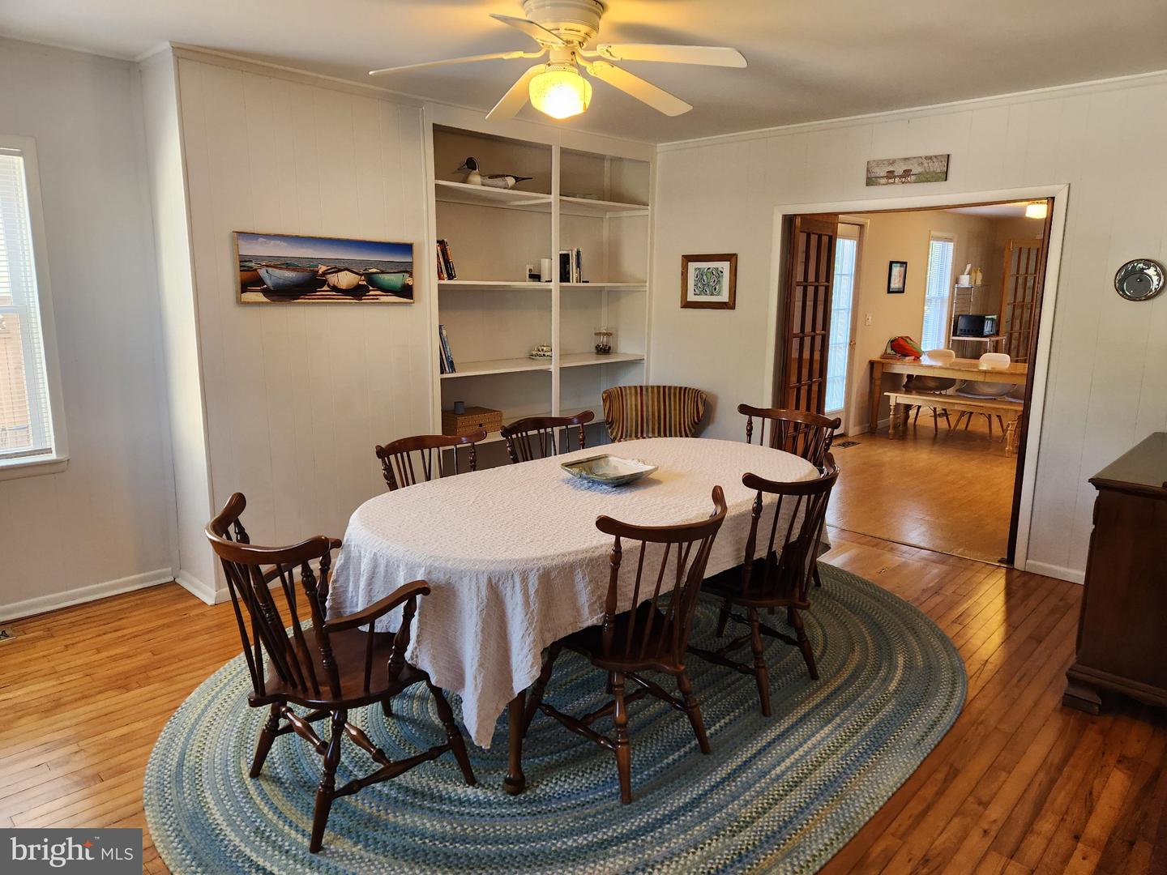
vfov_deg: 58.9
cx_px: 584
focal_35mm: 23
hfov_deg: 73.9
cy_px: 438
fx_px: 775
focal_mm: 5.4
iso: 200
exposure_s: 1/120
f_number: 1.8
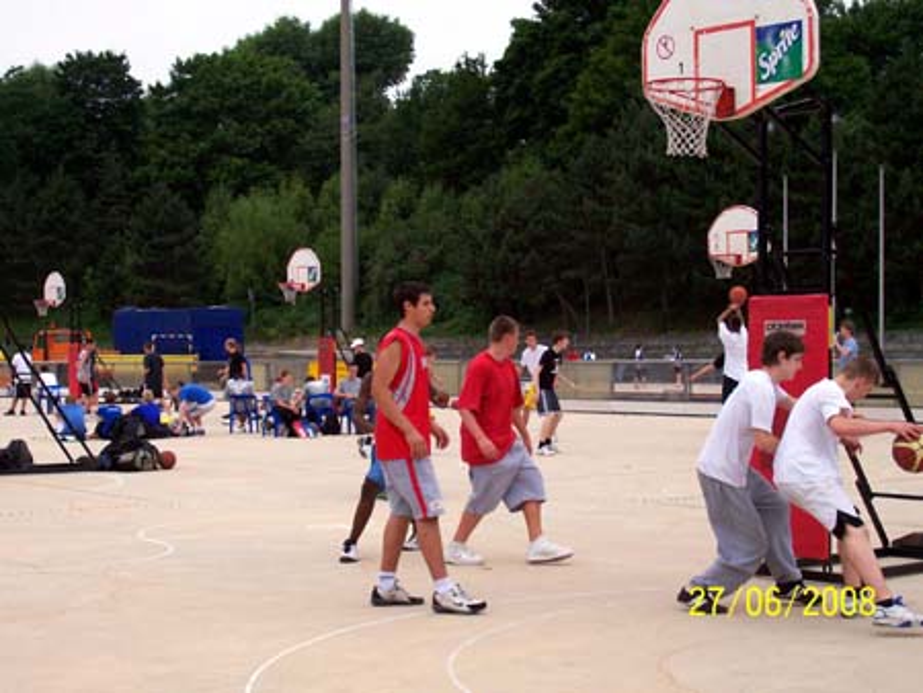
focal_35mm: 65
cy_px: 346
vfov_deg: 22.6
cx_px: 462
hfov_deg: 29.8
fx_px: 1734
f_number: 3.6
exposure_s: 1/510
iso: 80
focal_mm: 10.8
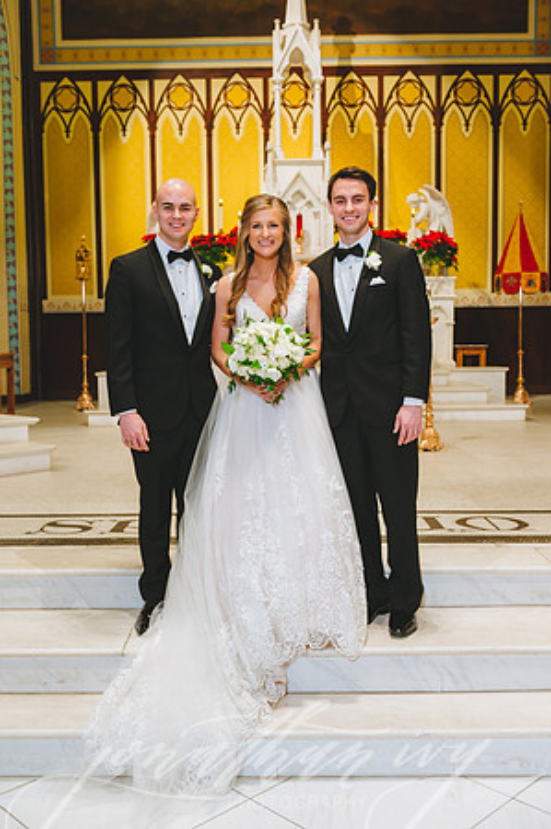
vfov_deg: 50.7
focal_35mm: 38
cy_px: 414
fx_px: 874
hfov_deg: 35.0
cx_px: 276
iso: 1600
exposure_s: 1/160
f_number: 5
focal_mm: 38
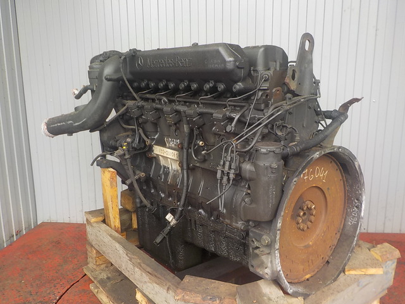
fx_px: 351
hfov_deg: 60.0
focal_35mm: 30
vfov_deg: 46.8
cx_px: 202
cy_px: 152
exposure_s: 1/30
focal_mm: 4.1
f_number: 3.3
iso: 125
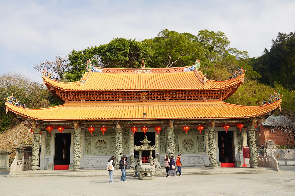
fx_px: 279
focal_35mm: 34
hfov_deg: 55.8
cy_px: 98
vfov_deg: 38.9
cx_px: 148
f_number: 7.1
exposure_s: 1/100
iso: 100
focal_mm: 34
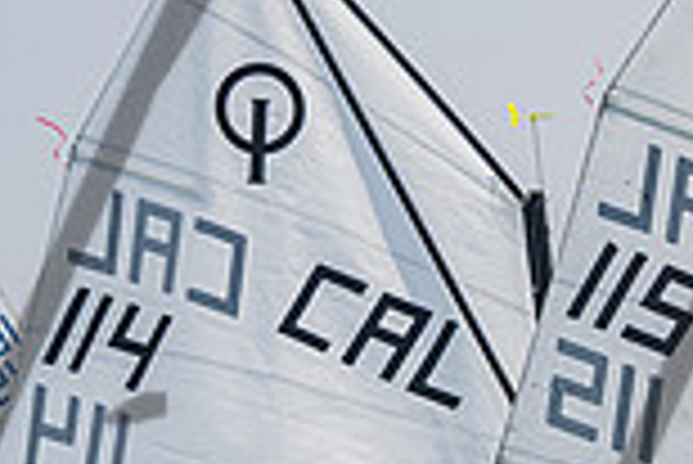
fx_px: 6686
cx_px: 873
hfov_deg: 5.9
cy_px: 579
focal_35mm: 347
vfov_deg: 4.0
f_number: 6.3
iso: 320
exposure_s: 1/1600
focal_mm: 89
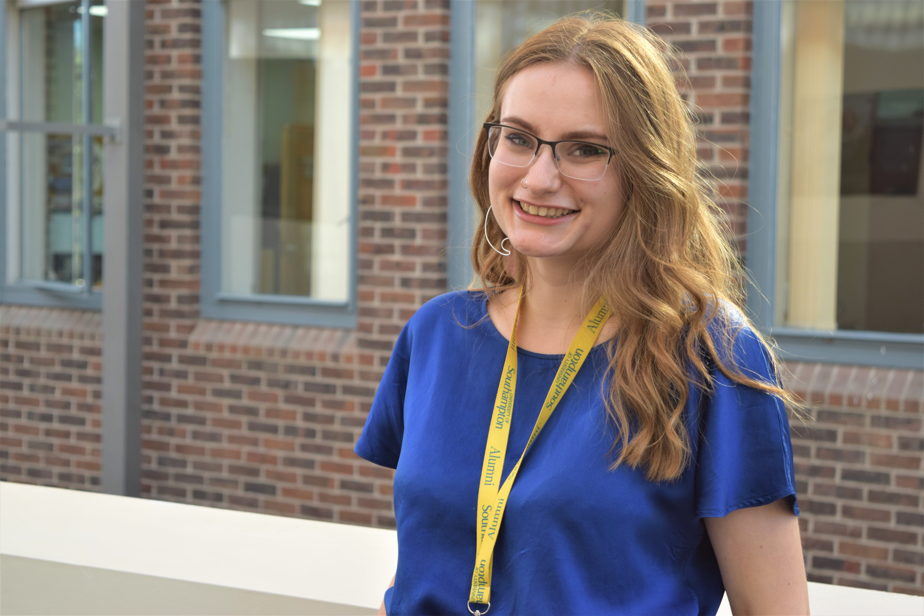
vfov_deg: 17.5
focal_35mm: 78
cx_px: 462
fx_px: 2002
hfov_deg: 26.0
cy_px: 308
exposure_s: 1/60
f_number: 5.6
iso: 400
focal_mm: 52
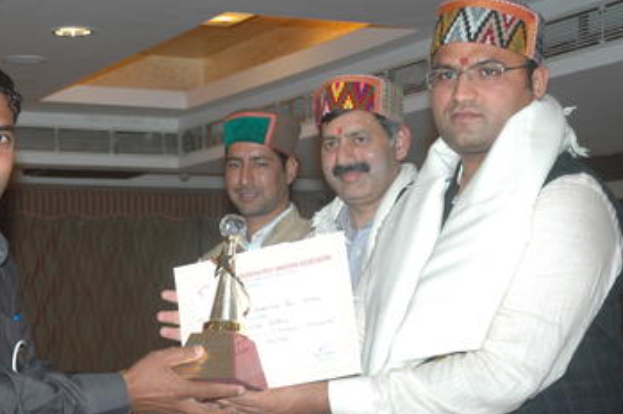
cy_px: 267
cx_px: 200
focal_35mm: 80
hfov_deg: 25.3
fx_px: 1381
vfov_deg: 17.0
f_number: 4.5
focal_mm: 31
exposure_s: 1/60
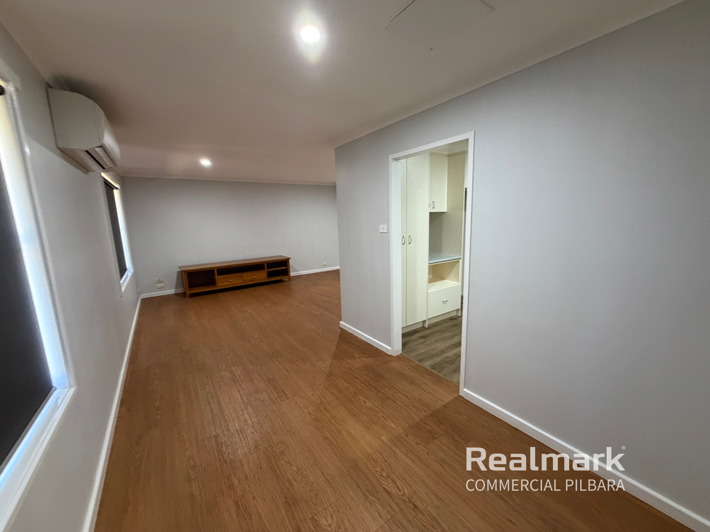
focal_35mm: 14
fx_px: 287
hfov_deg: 102.1
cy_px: 266
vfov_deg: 85.7
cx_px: 355
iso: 400
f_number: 2.2
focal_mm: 2.22
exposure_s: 1/50
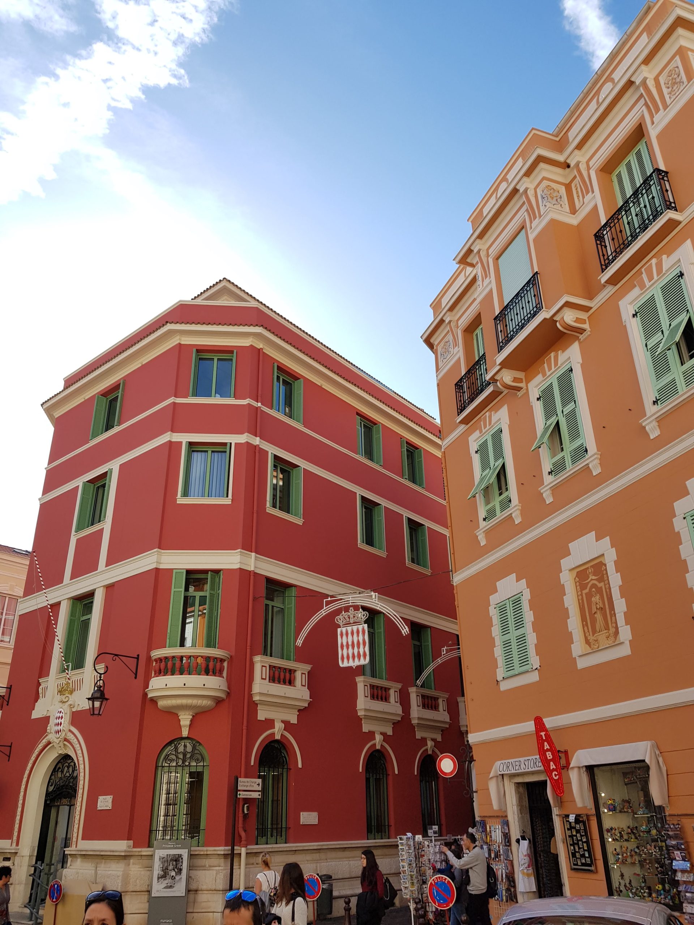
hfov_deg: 53.1
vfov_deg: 67.3
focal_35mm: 26
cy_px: 462
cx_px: 347
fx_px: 695
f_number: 1.7
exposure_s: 1/1140
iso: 40
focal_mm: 4.2
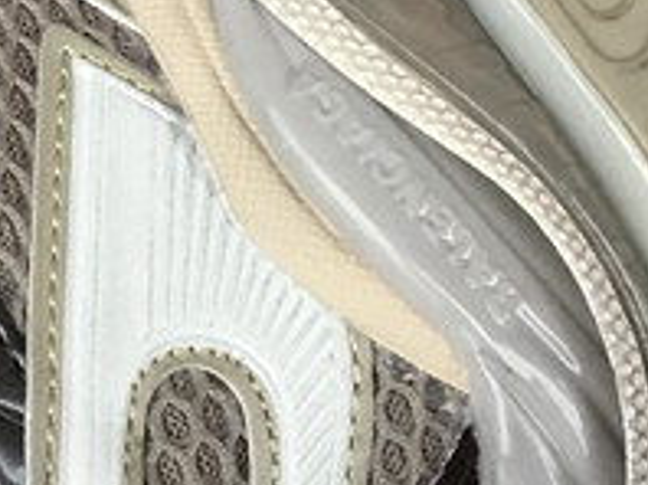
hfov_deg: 13.8
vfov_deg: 10.4
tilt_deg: -56.2
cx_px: 3
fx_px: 2636
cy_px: 18
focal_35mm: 141
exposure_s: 1/33
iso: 32
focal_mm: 3.3
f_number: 2.4
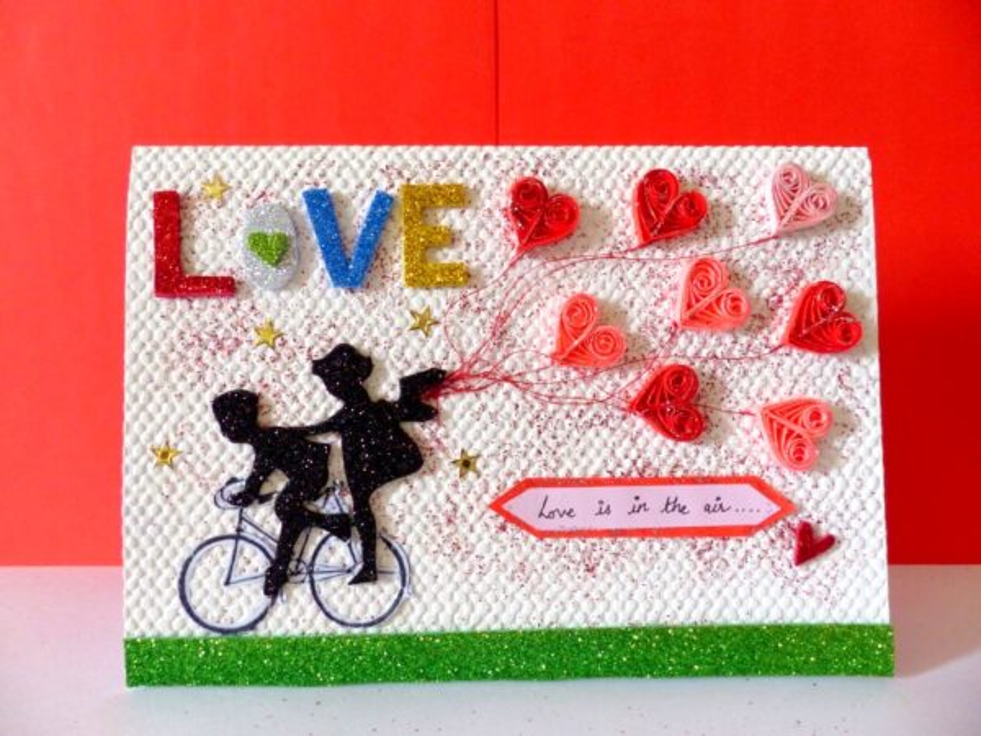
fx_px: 708
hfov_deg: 69.4
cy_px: 368
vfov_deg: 54.9
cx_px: 490
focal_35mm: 25
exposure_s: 1/30
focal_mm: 4.5
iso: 400
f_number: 2.8
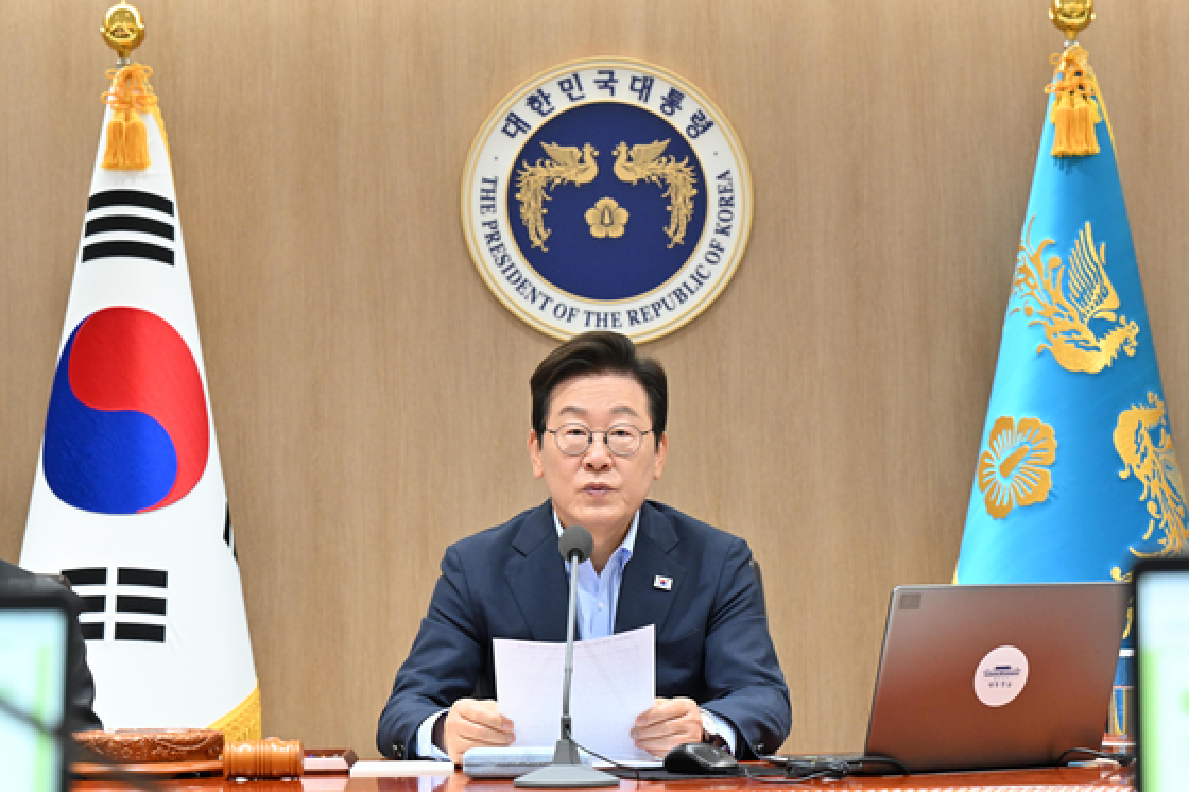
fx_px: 2905
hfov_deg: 23.1
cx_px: 594
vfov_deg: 15.5
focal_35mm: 88
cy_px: 396
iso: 4000
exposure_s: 1/160
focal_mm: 88
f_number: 7.1
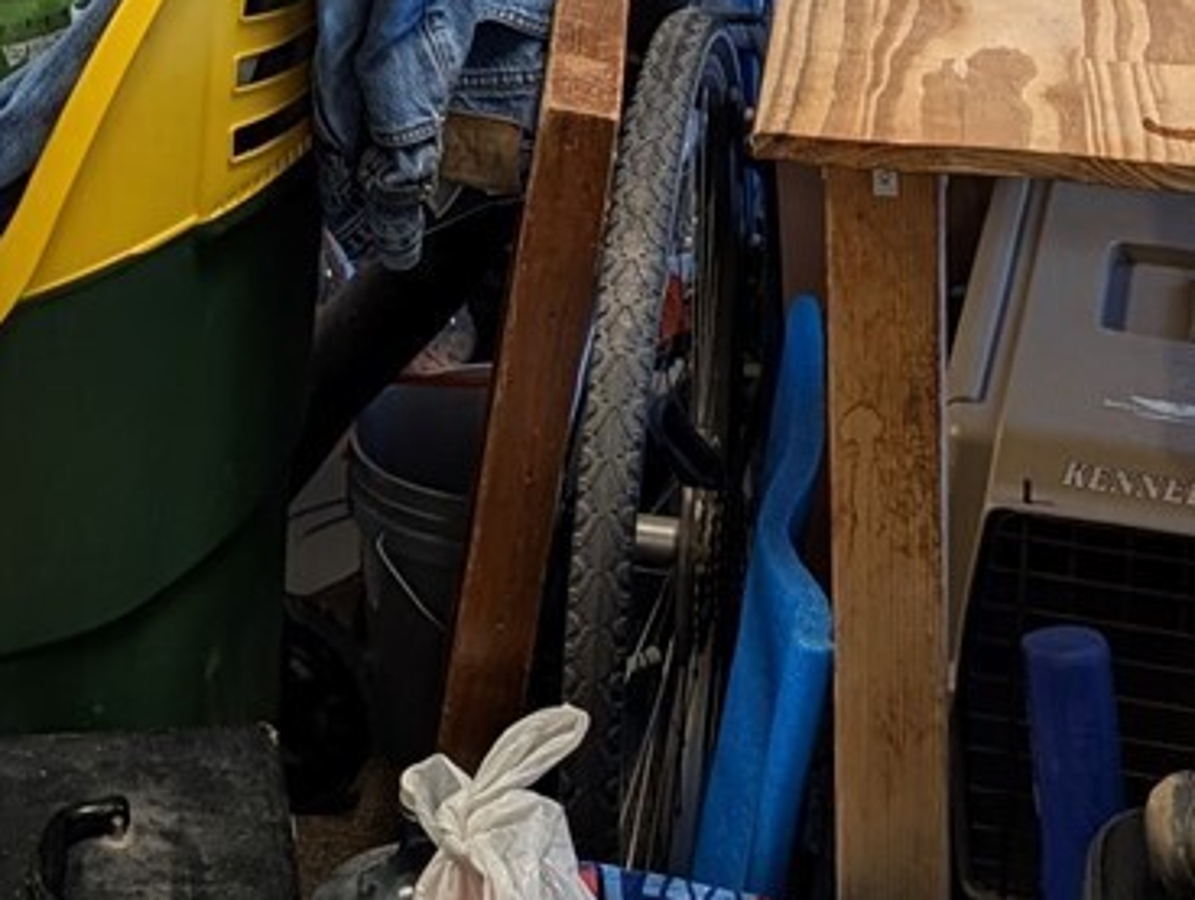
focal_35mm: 104
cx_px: 221
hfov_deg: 18.7
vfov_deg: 13.0
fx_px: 3595
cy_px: -677
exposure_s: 1/120
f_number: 1.68
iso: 23
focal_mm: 6.9
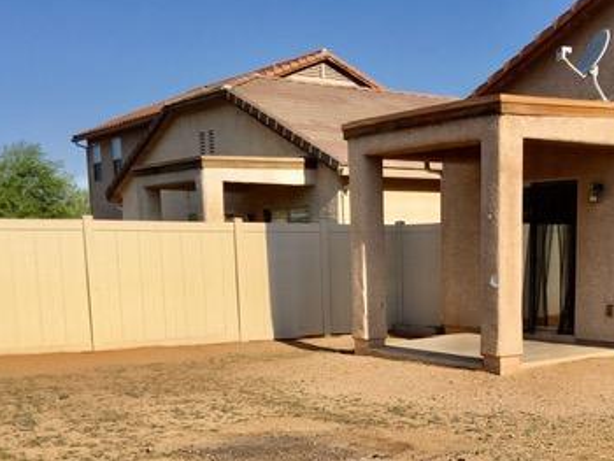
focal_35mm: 53
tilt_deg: -9.7
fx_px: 941
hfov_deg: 35.8
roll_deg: +0.4
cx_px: 403
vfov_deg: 26.7
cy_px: 408
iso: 25
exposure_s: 1/2331
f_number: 2.2
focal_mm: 4.15
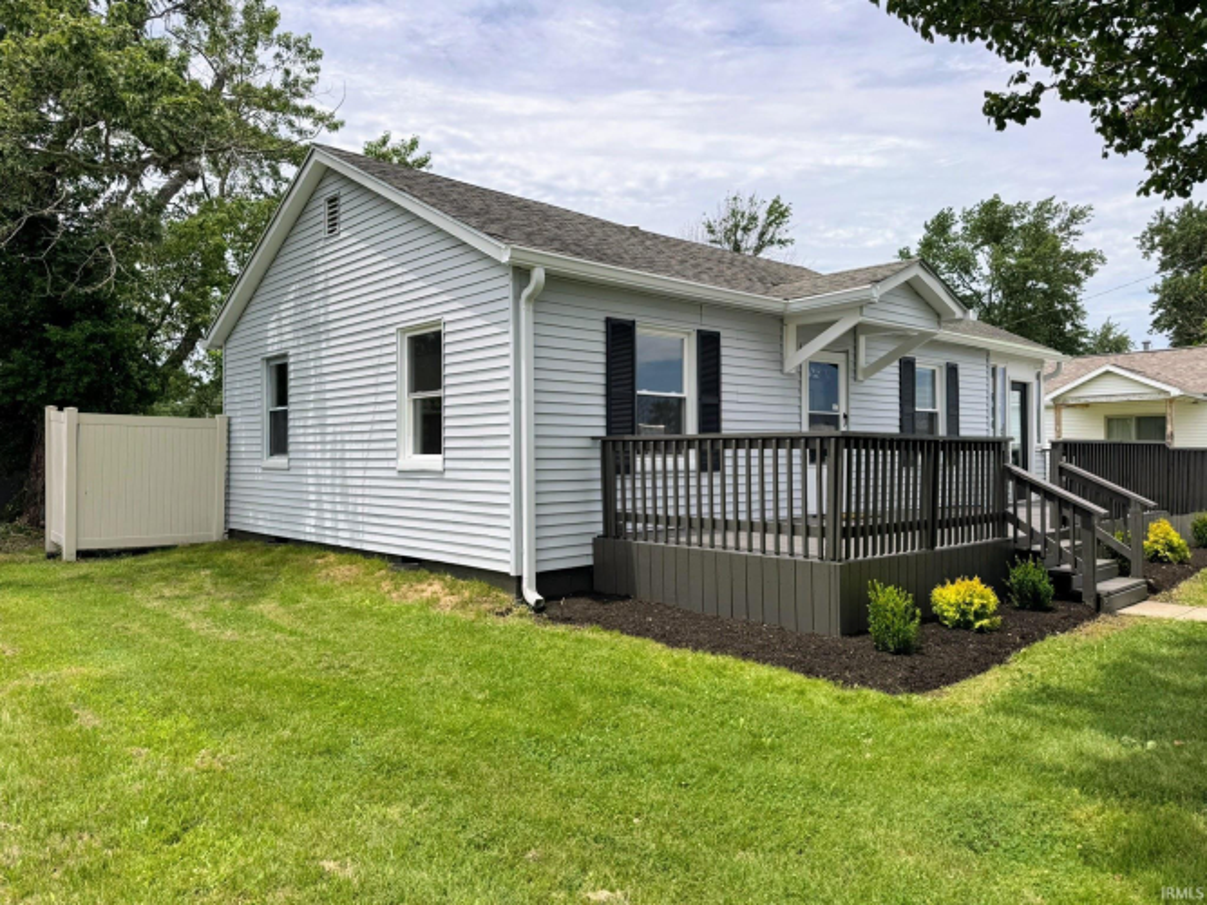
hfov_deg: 71.6
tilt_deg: +0.8
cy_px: 452
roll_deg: +0.1
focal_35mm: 24
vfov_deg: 56.8
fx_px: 837
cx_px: 604
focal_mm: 6.76
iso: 80
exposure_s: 1/5814
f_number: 1.78
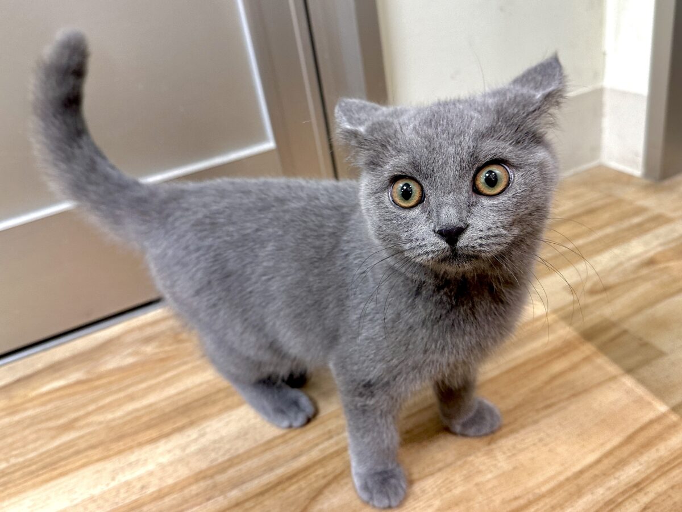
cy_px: 256
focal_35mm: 24
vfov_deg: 56.8
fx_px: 473
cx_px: 341
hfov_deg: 71.6
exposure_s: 1/84
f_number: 1.78
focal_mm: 6.86
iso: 250
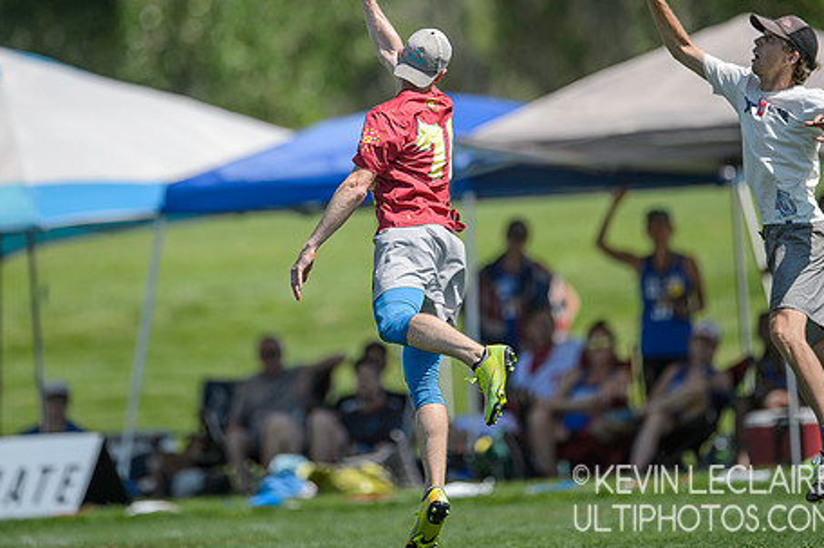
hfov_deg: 3.6
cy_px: 159
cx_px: 386
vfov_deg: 2.4
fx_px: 13147
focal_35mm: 575
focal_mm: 400
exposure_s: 1/2500
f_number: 2.8
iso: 160
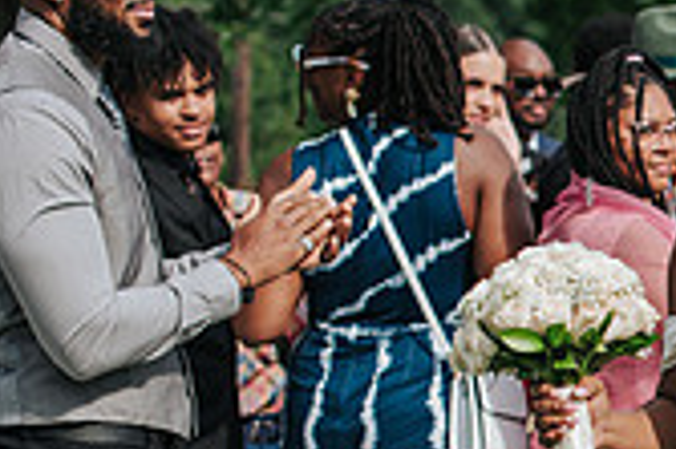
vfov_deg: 7.8
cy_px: 439
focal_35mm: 175
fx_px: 3283
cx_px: 1097
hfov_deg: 11.2
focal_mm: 50
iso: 180
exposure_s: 1/1600
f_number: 3.2
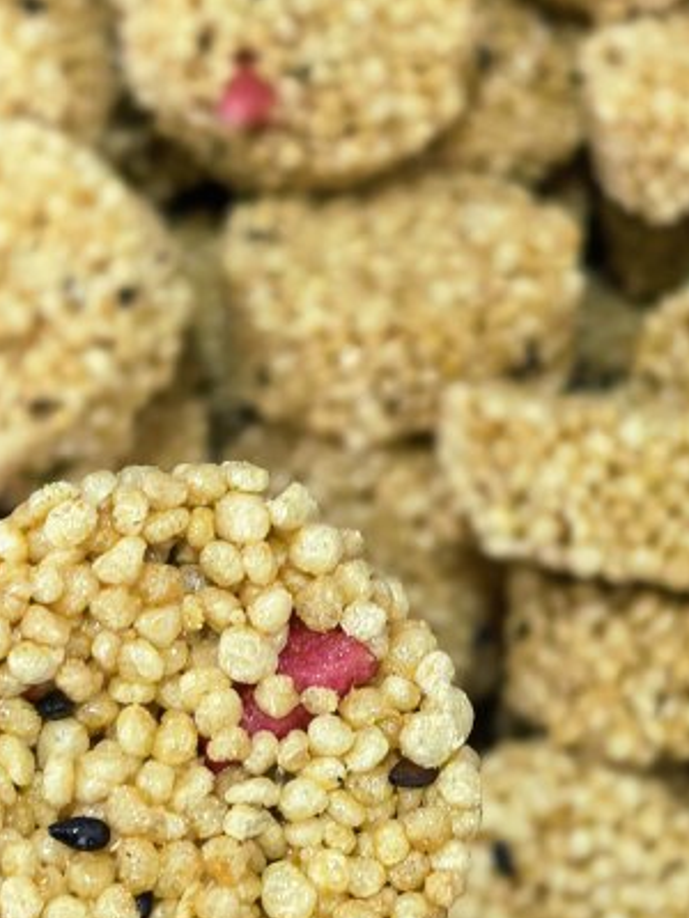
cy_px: 522
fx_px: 3397
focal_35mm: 128
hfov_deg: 11.5
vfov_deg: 15.4
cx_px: 526
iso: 320
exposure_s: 1/50
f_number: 2
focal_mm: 5.75
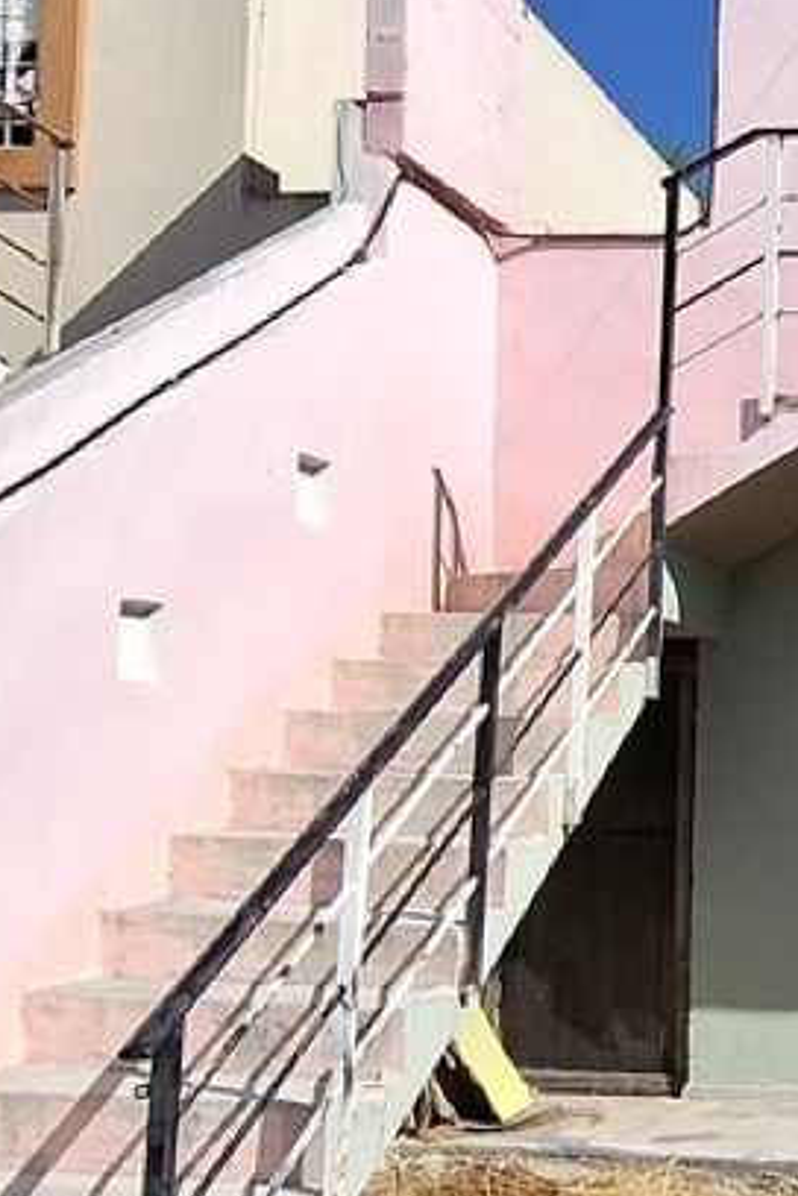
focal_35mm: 53
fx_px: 1762
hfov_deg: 22.3
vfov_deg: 37.4
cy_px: 704
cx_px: 1088
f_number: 2.2
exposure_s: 1/1284
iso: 40
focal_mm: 1.74
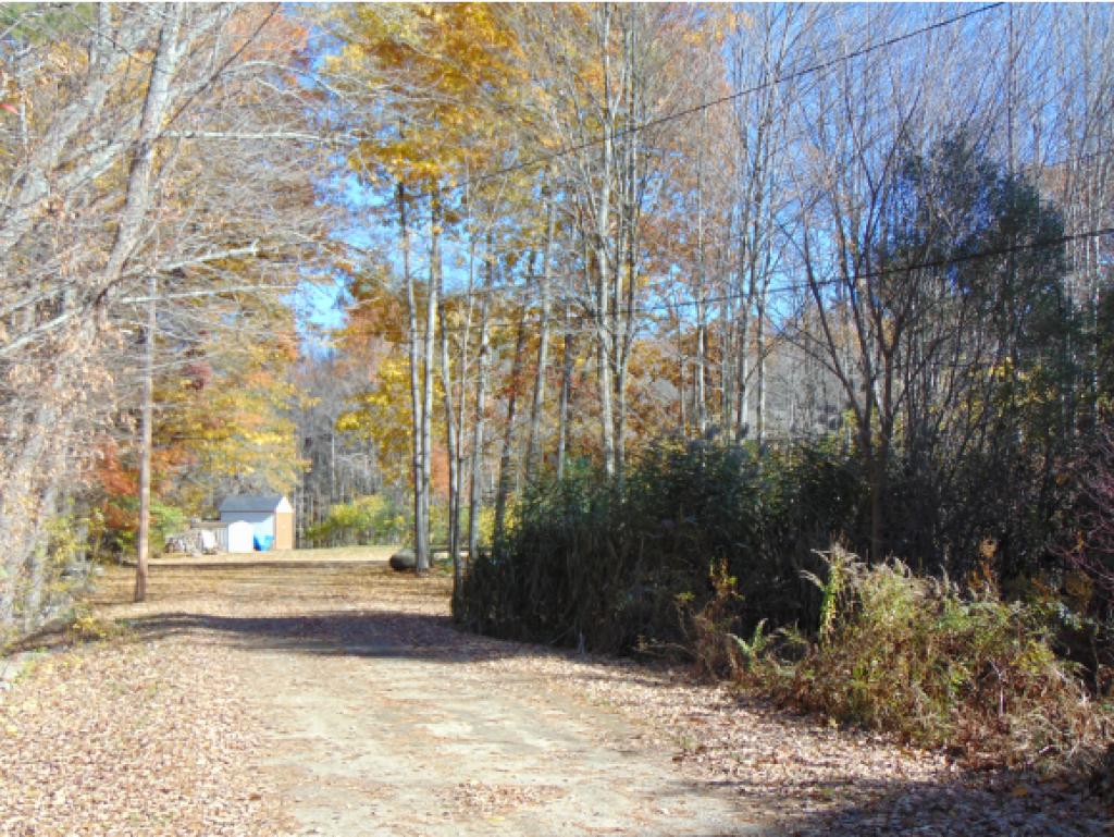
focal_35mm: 42
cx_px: 557
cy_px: 418
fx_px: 1352
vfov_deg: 34.4
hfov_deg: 44.8
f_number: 3.3
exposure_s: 1/400
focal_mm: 7.6
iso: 80
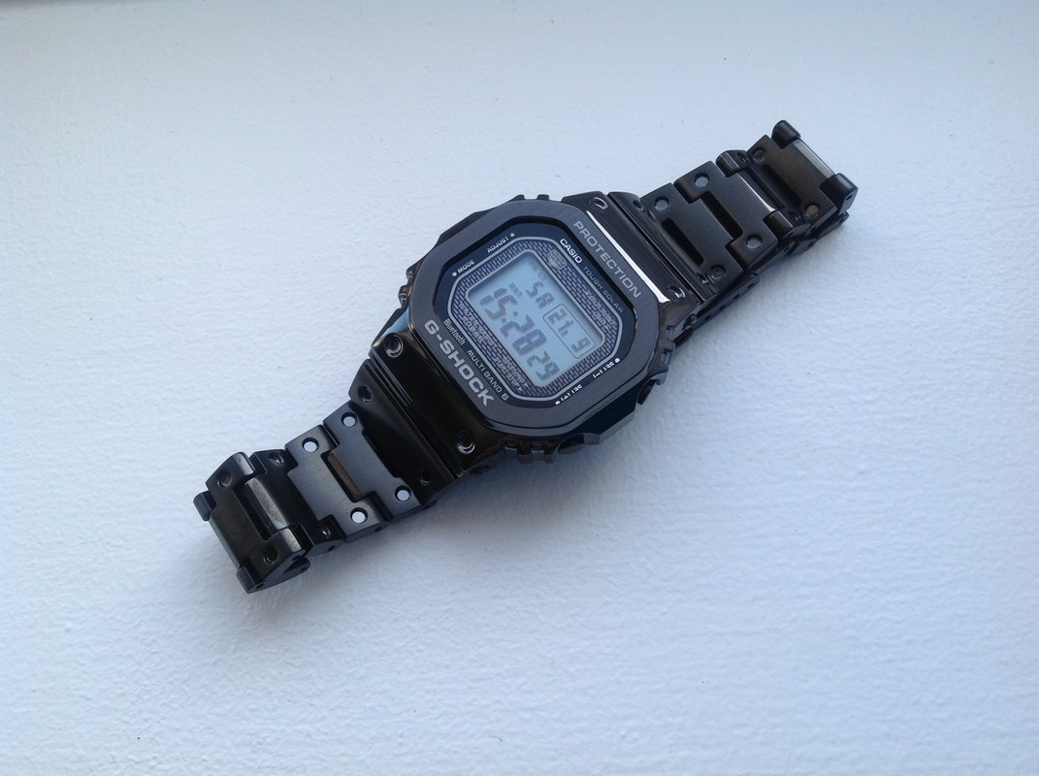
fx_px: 1049
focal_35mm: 35
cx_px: 520
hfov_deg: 52.7
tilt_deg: -66.9
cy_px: 388
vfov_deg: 40.6
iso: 50
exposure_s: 1/150
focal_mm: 4.28
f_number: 2.4
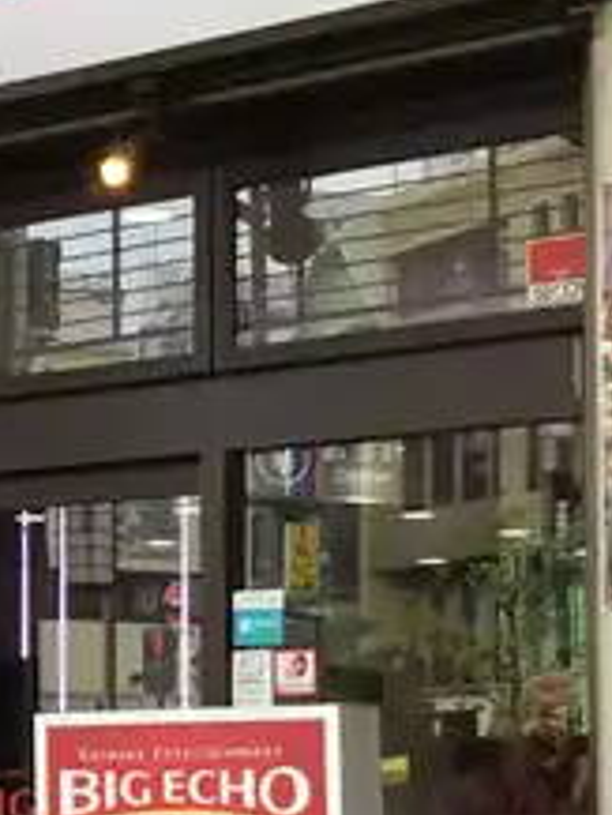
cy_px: 652
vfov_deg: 18.2
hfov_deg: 13.1
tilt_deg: +3.8
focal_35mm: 107
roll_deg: +0.8
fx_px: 2520
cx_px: -289
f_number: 2.4
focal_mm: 3.3
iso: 25
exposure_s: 1/126
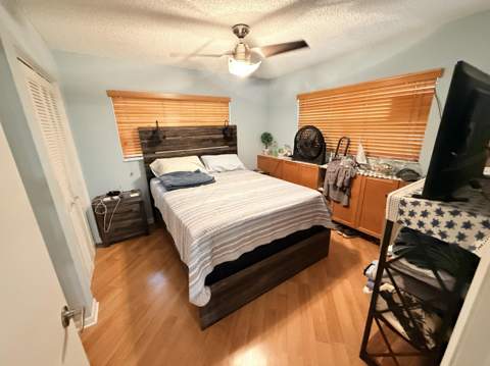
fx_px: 198
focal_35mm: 14
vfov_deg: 85.6
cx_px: 245
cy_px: 183
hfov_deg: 102.1
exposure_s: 1/60
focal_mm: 2.22
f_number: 2.2
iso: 1000
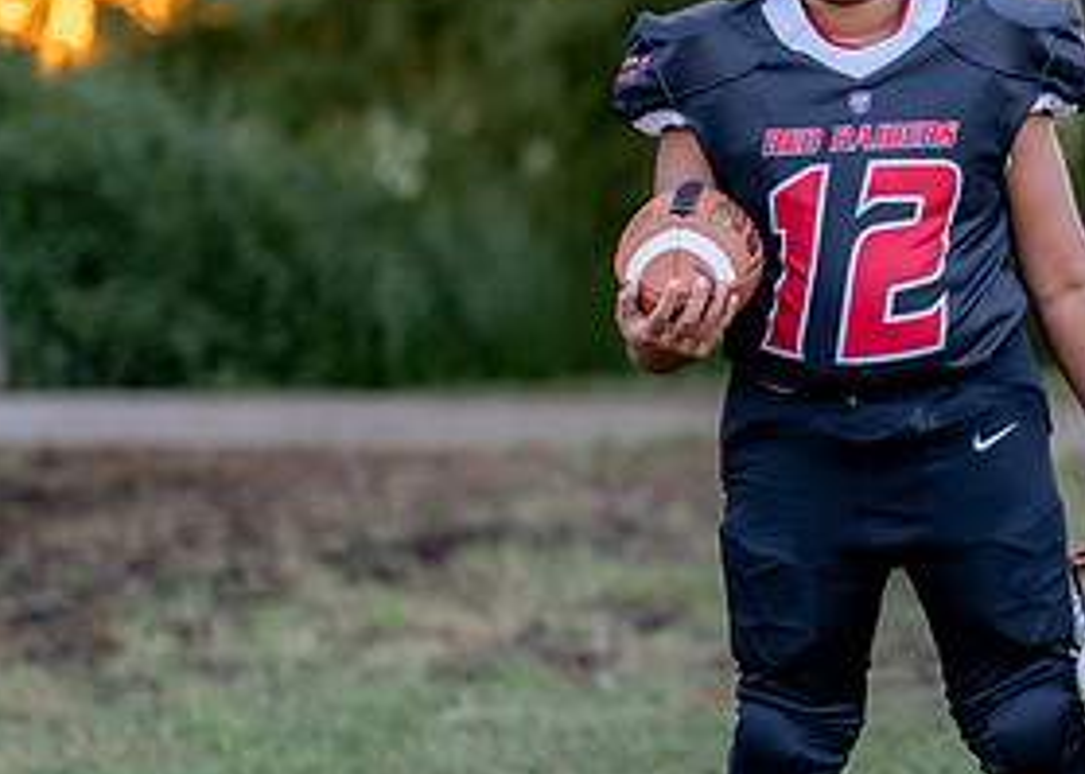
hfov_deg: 15.0
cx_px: 967
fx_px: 4066
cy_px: 359
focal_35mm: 132
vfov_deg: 10.9
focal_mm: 50
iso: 100
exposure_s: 1/250
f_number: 1.2
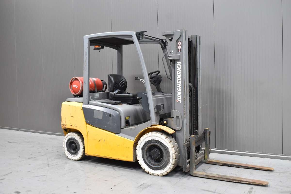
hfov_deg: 55.1
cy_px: 97
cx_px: 146
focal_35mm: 34
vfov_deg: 38.4
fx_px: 279
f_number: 5
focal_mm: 23
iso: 1600
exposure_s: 1/30
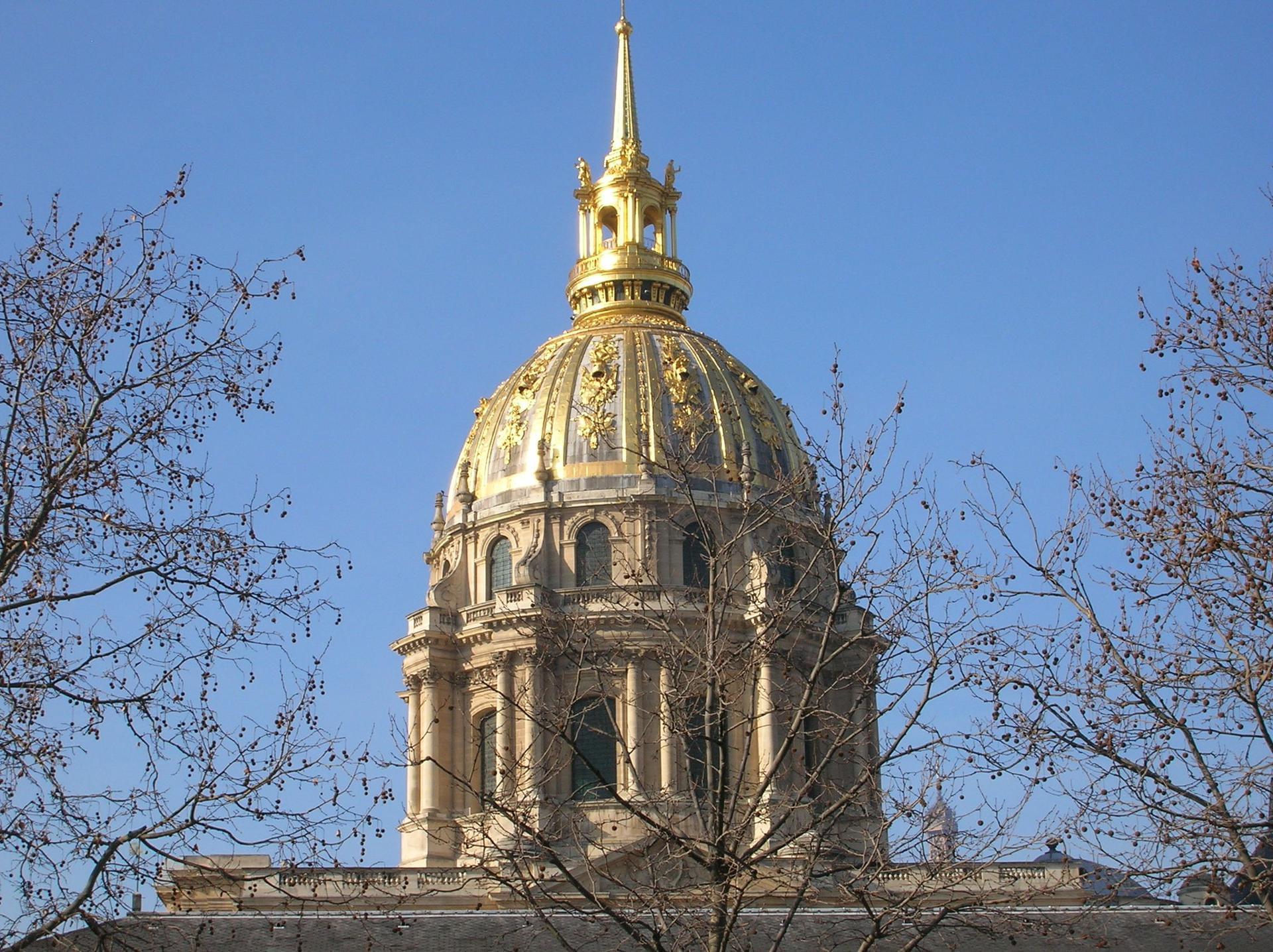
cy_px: 476
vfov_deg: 21.0
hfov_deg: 27.8
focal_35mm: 70
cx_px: 636
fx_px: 2572
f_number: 6.6
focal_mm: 11.7
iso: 50
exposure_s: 1/212
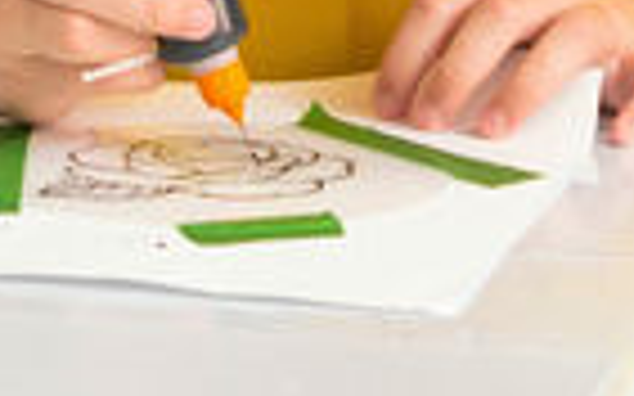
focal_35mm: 259
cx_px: 382
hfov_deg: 8.1
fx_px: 4473
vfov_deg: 4.8
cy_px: -758
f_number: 5.6
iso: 500
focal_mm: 35
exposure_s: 1/100
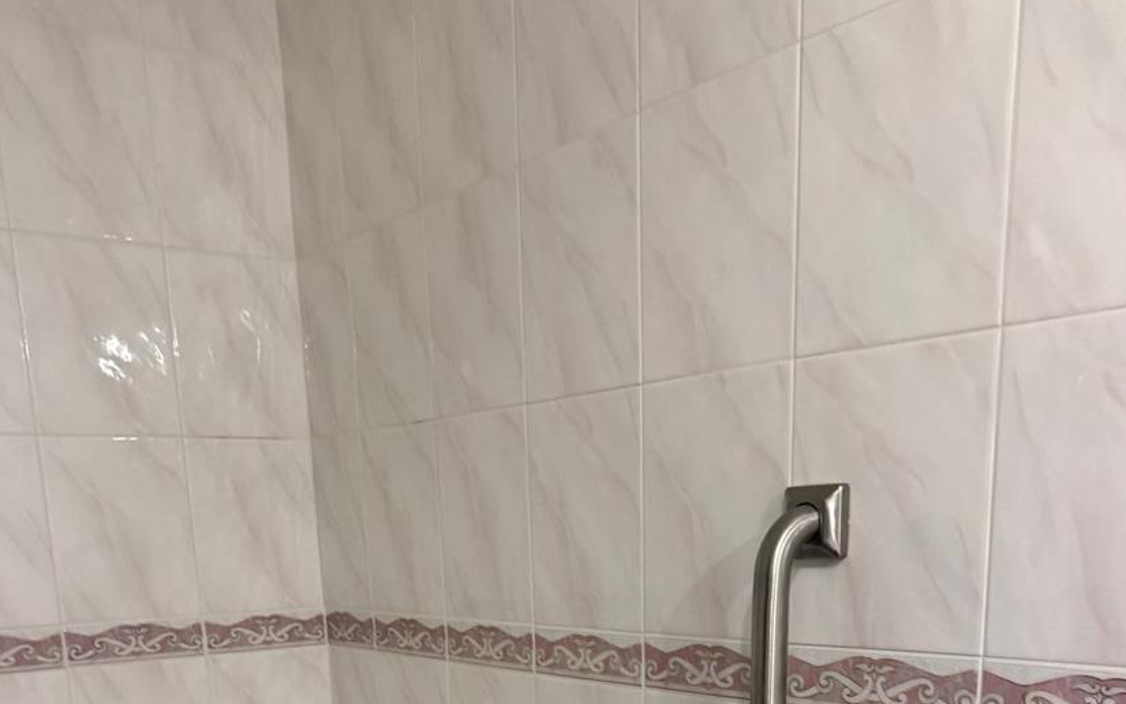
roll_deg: +3.0
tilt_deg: -13.5
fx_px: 1136
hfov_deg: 52.7
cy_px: 806
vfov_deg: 30.2
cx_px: 527
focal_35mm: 37
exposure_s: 1/60
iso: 320
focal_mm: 6.76
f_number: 1.78
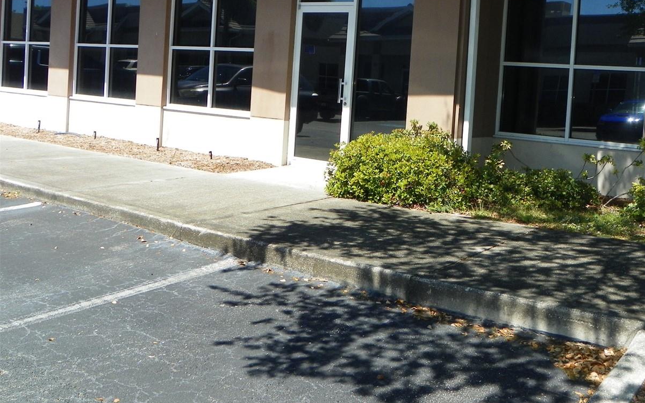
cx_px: 429
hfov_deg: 47.4
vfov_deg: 30.9
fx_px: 721
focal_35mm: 41
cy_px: 117
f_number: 4.5
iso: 64
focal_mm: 5.2
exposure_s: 1/320
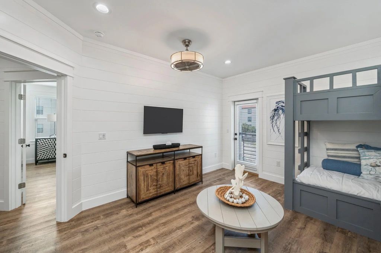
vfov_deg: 81.1
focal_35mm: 14
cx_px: 190
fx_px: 148
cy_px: 126
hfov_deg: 104.3
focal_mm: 14
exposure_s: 1/50
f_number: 9
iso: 250
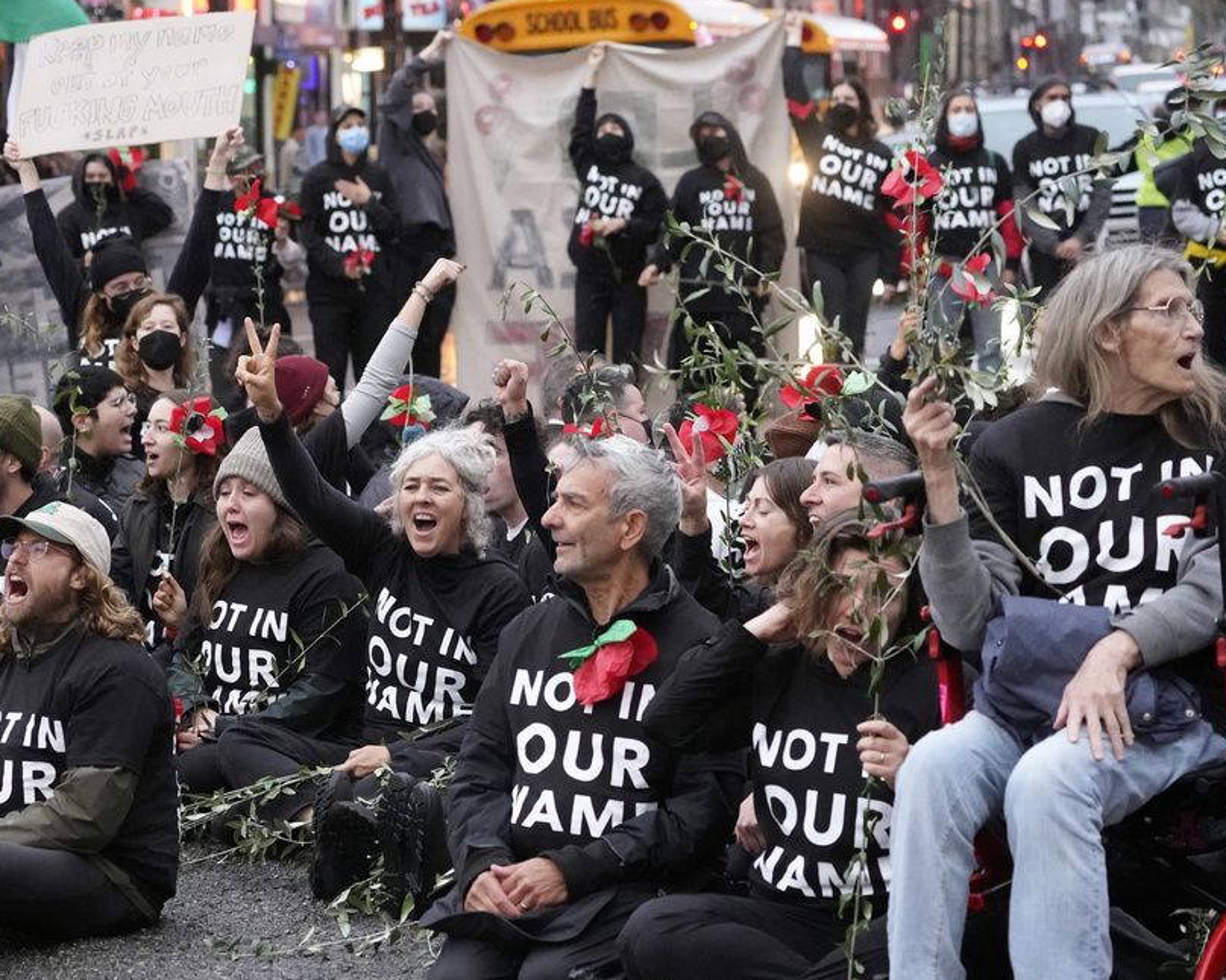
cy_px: 514
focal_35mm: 119
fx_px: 4317
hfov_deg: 16.2
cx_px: 504
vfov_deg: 13.0
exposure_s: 1/500
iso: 16000
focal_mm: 100
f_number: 5.6
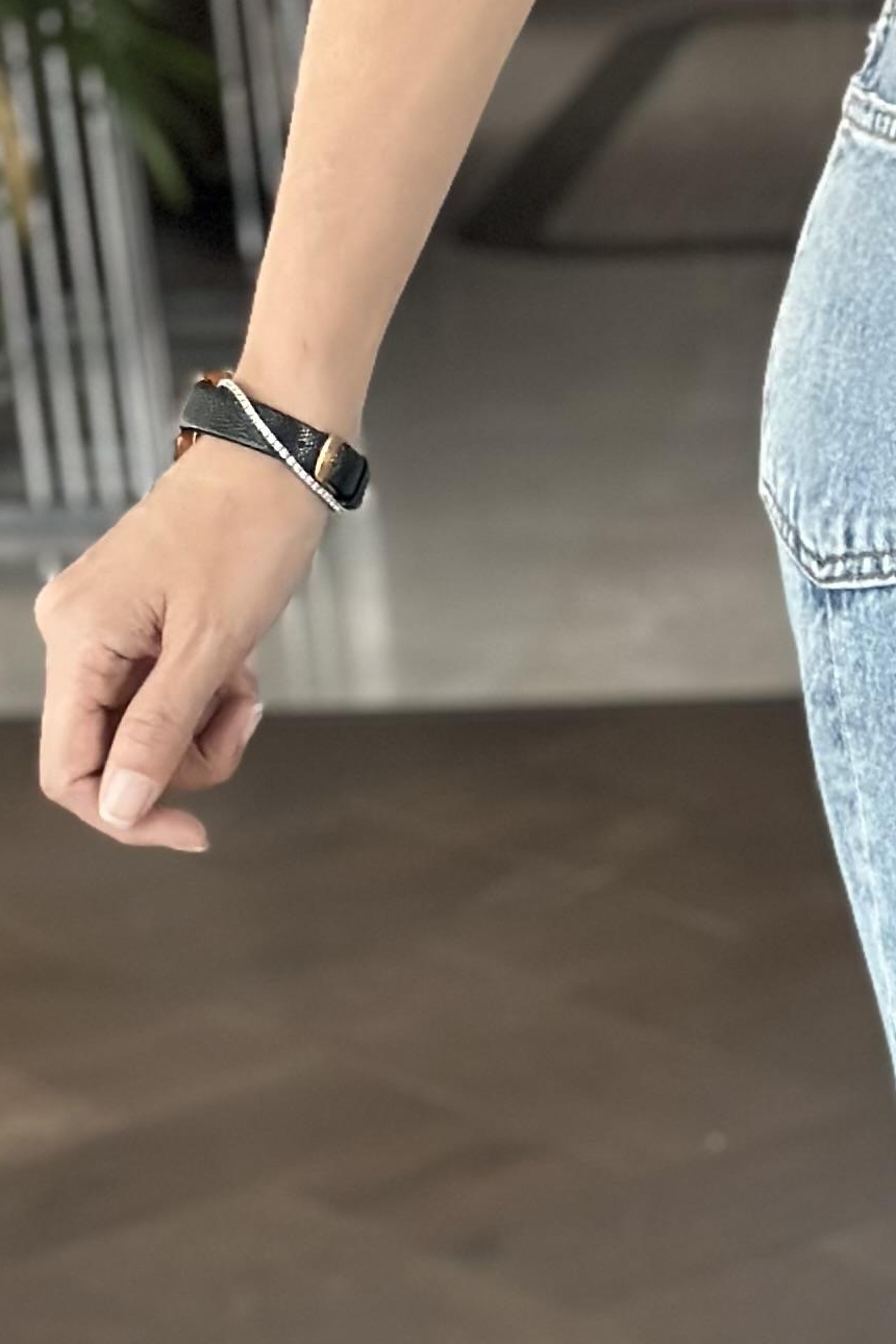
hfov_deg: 8.6
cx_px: 1254
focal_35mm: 156
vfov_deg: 13.0
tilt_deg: -32.1
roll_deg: +4.6
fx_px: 5824
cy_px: 1394
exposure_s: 1/40
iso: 500
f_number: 1.78
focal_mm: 6.86
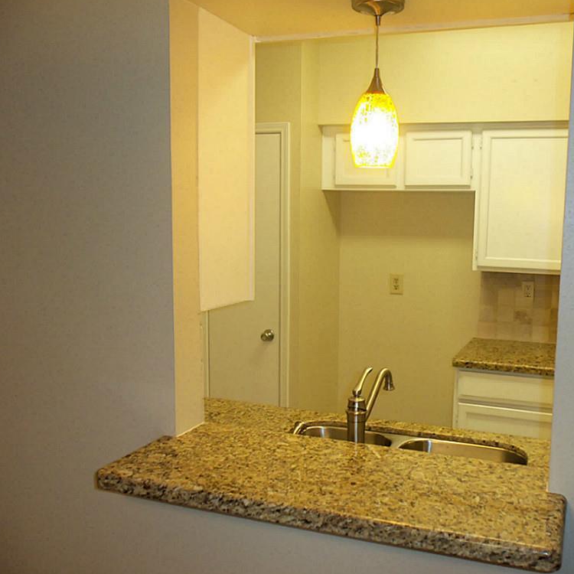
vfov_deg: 47.2
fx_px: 657
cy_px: 285
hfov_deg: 46.7
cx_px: 367
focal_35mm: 35
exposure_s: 1/30
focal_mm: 5.2
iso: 100
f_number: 3.4
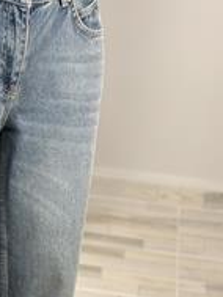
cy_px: 224
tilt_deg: -45.2
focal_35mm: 105
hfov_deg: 13.9
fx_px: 901
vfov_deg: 18.6
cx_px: -8
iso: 250
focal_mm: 6.86
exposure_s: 1/100
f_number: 1.78
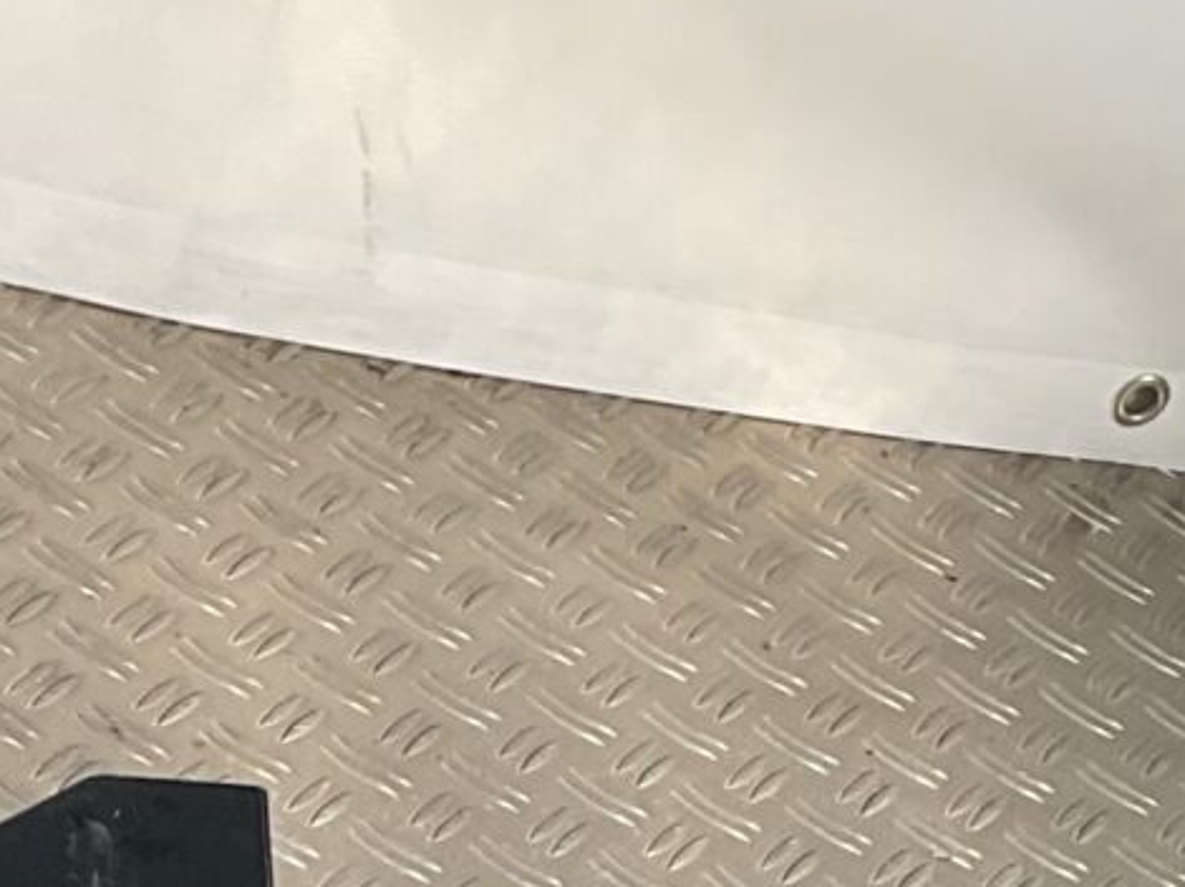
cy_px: 1955
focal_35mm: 158
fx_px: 5406
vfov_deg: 8.7
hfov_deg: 12.5
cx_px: 603
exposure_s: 1/435
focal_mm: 3
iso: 16
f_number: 1.8
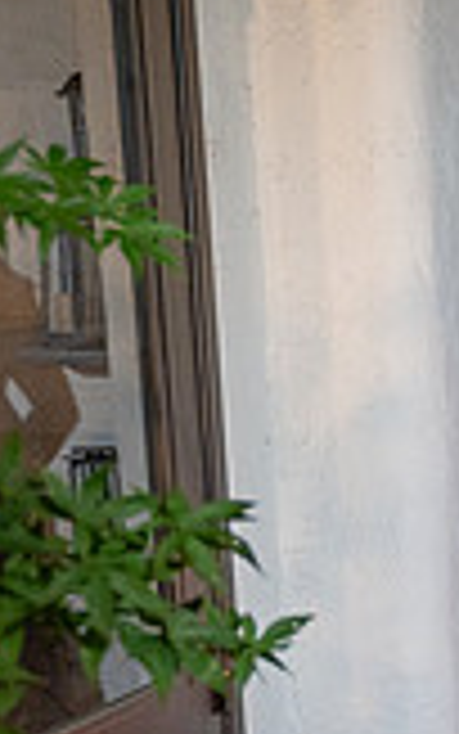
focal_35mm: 98
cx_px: 1044
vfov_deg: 20.9
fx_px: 1960
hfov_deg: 11.4
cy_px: 600
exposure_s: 1/100
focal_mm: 24
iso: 800
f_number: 2.8
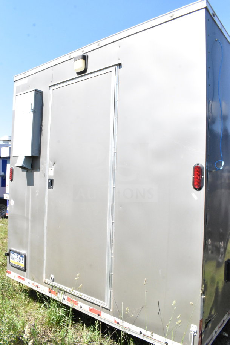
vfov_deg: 67.4
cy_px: 172
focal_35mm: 27
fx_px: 259
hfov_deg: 47.9
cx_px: 115
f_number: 18
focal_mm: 18
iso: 6400
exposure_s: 1/1250
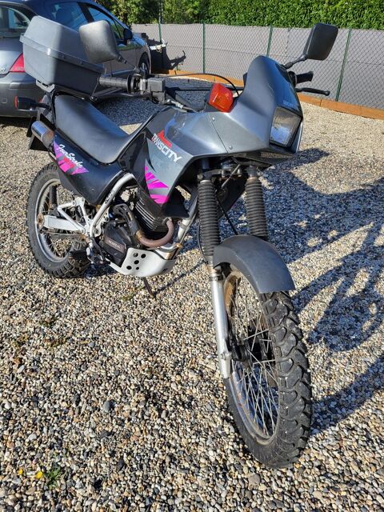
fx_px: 385
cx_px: 192
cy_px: 256
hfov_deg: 53.1
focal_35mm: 26
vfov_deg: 67.3
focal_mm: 5.4
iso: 40
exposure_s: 1/1480
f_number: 1.8
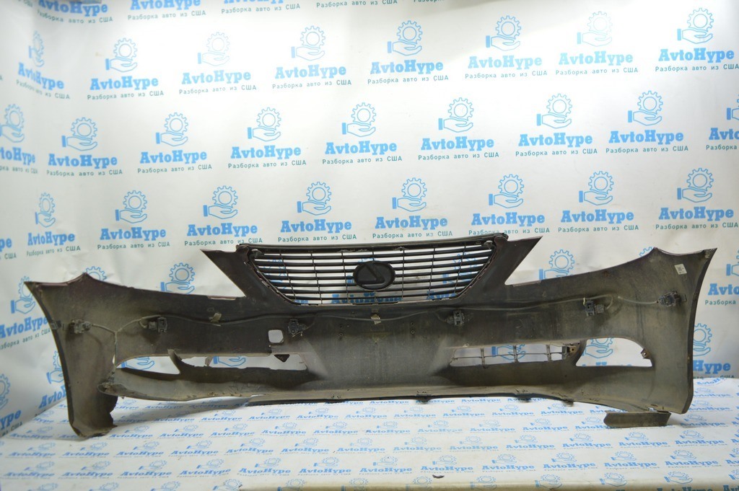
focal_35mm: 30
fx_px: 615
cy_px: 246
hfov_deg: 62.0
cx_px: 370
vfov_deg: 43.5
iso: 400
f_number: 3.5
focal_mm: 20
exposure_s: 1/50
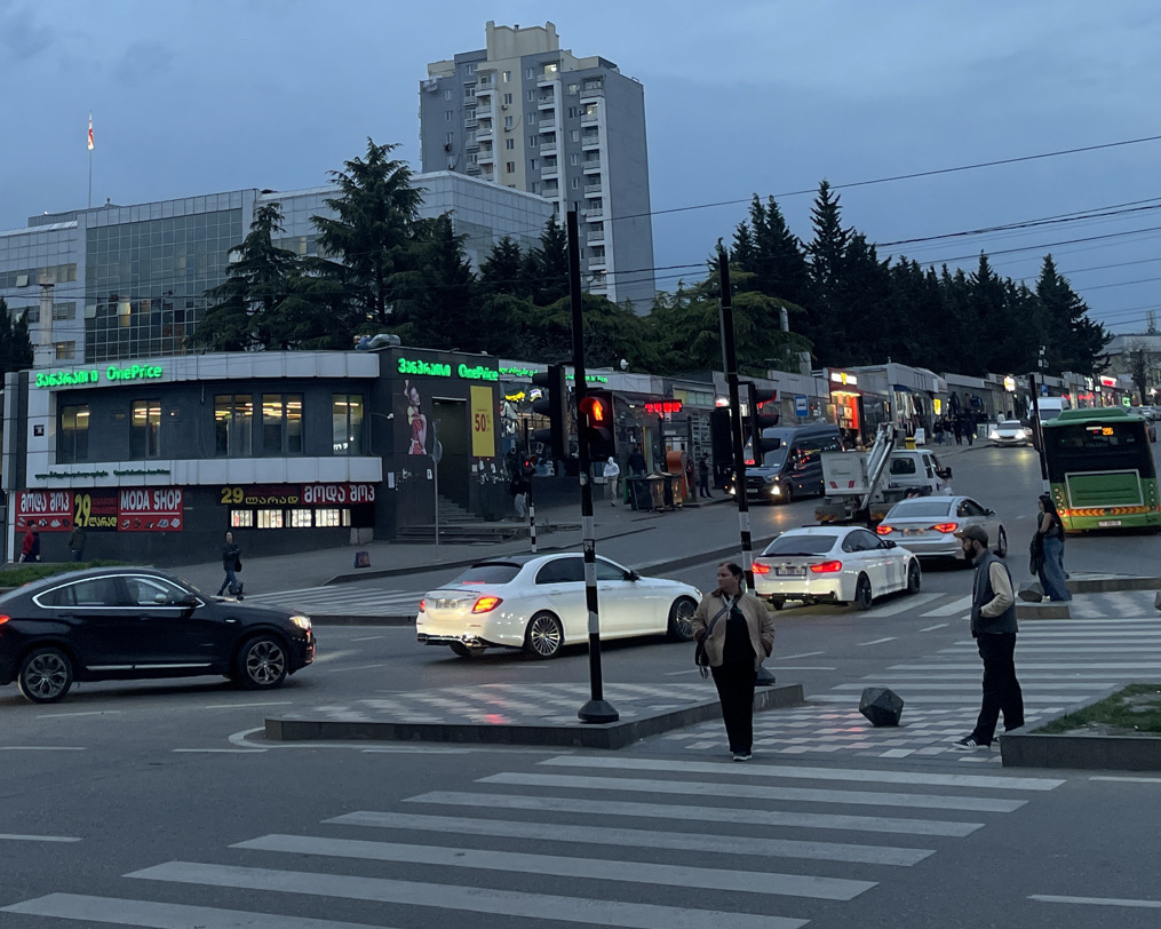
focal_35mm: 50
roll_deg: +1.2
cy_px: 124
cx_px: 304
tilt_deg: +12.1
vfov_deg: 29.2
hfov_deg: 36.5
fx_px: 1718
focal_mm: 4.2
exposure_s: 1/100
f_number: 1.6
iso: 100
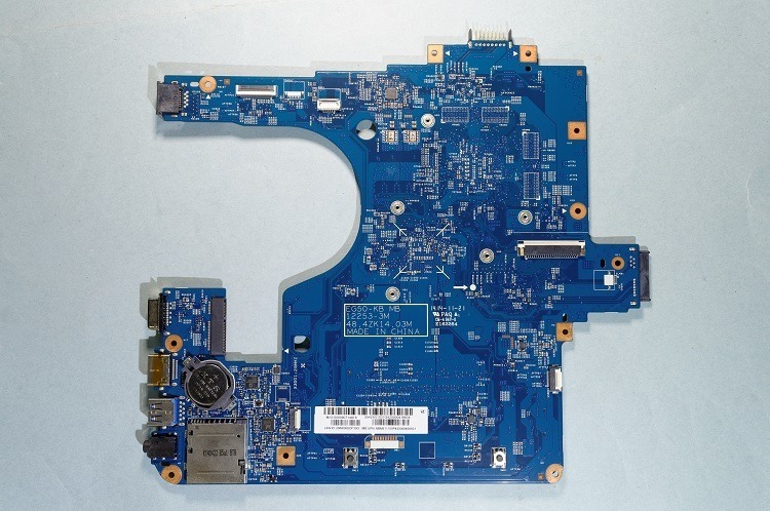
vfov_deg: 39.9
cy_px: 256
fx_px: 705
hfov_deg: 57.3
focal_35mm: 33
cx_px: 385
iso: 100
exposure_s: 1/5
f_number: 8
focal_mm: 22
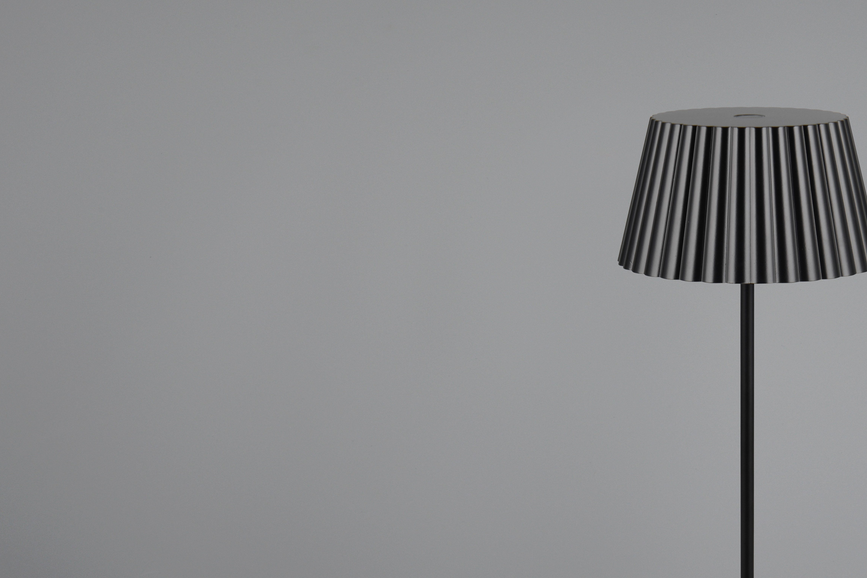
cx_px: 609
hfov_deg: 22.5
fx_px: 2167
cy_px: 475
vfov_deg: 15.1
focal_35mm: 90
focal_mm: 50
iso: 100
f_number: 18
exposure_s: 1/4
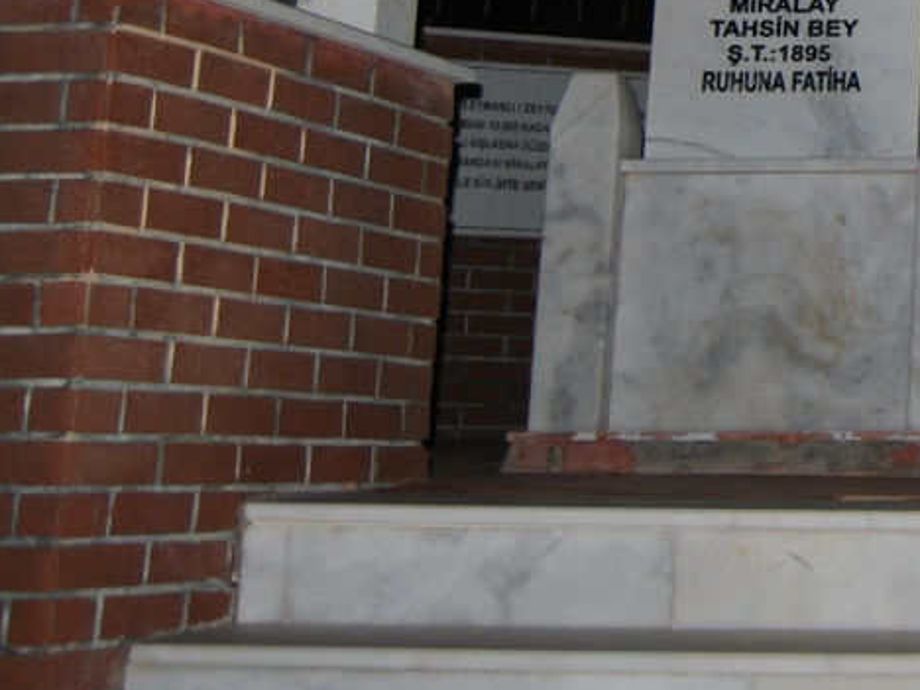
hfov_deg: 19.1
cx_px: 1411
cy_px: -165
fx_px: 2365
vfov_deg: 15.9
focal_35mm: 89
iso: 200
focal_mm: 18
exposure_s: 1/60
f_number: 3.5
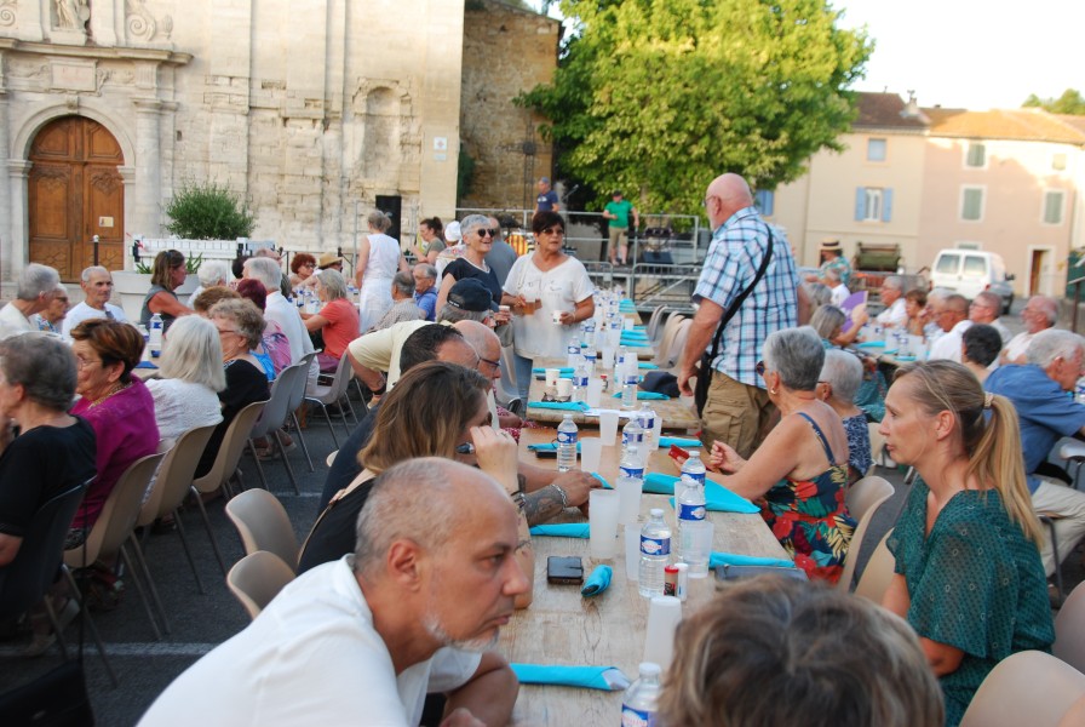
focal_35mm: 39
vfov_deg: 34.3
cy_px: 364
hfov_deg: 49.5
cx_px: 542
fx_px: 1177
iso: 200
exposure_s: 1/100
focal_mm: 26
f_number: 5
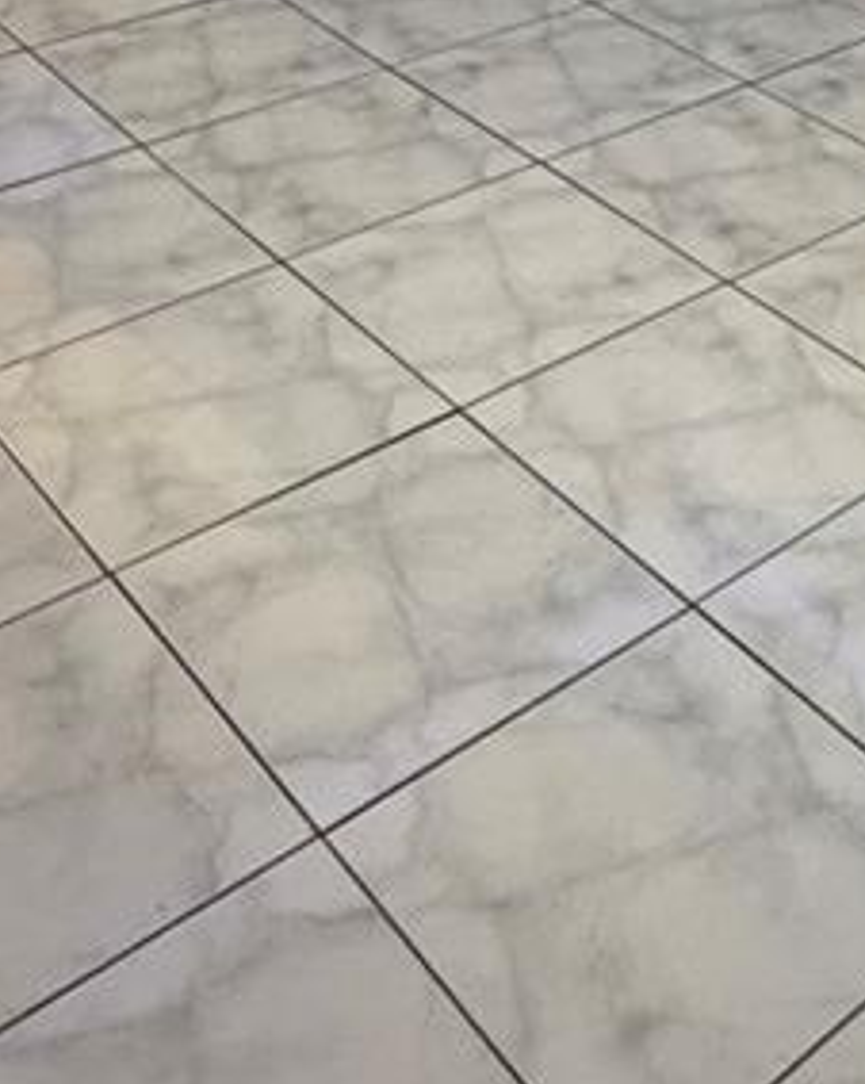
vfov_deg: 27.6
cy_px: -287
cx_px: 800
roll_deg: -2.6
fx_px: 1858
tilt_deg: -13.8
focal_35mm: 58
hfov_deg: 25.3
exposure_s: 1/60
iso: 640
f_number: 2.2
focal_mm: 2.22
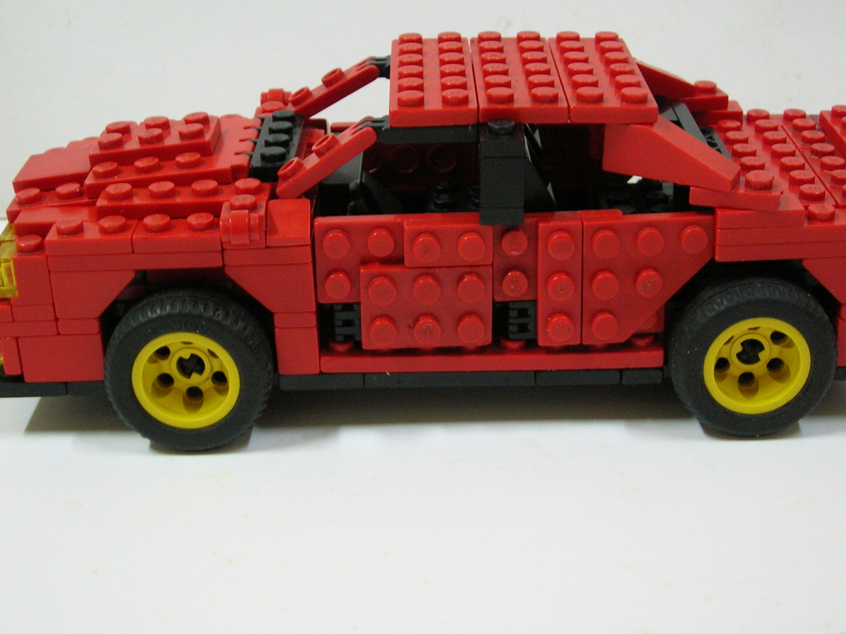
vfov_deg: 25.6
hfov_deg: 33.8
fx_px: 1392
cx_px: 450
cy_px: 300
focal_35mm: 57
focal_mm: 7.7
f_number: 3.2
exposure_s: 1/2.7
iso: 100
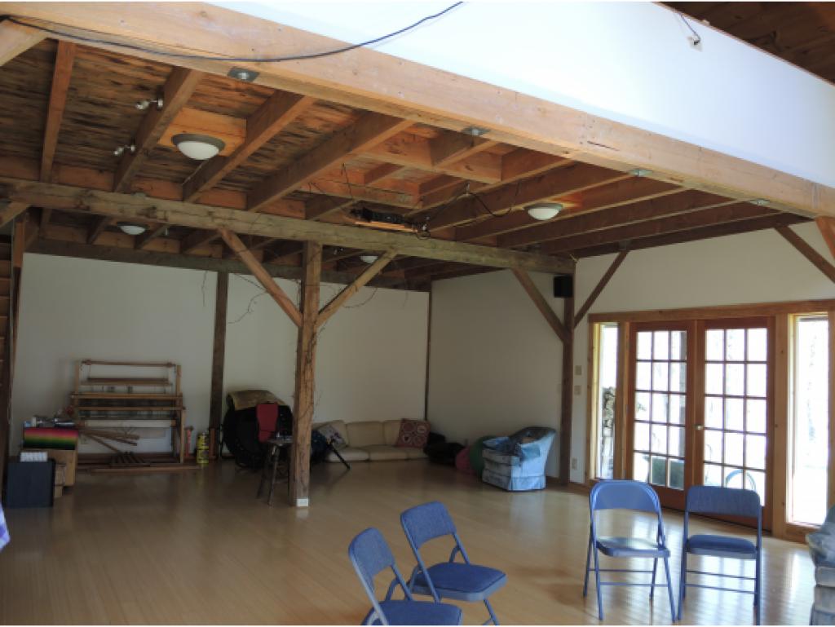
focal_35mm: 28
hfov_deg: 63.4
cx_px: 418
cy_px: 314
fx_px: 676
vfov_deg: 49.8
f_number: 2
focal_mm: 6
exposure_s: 1/30
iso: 90
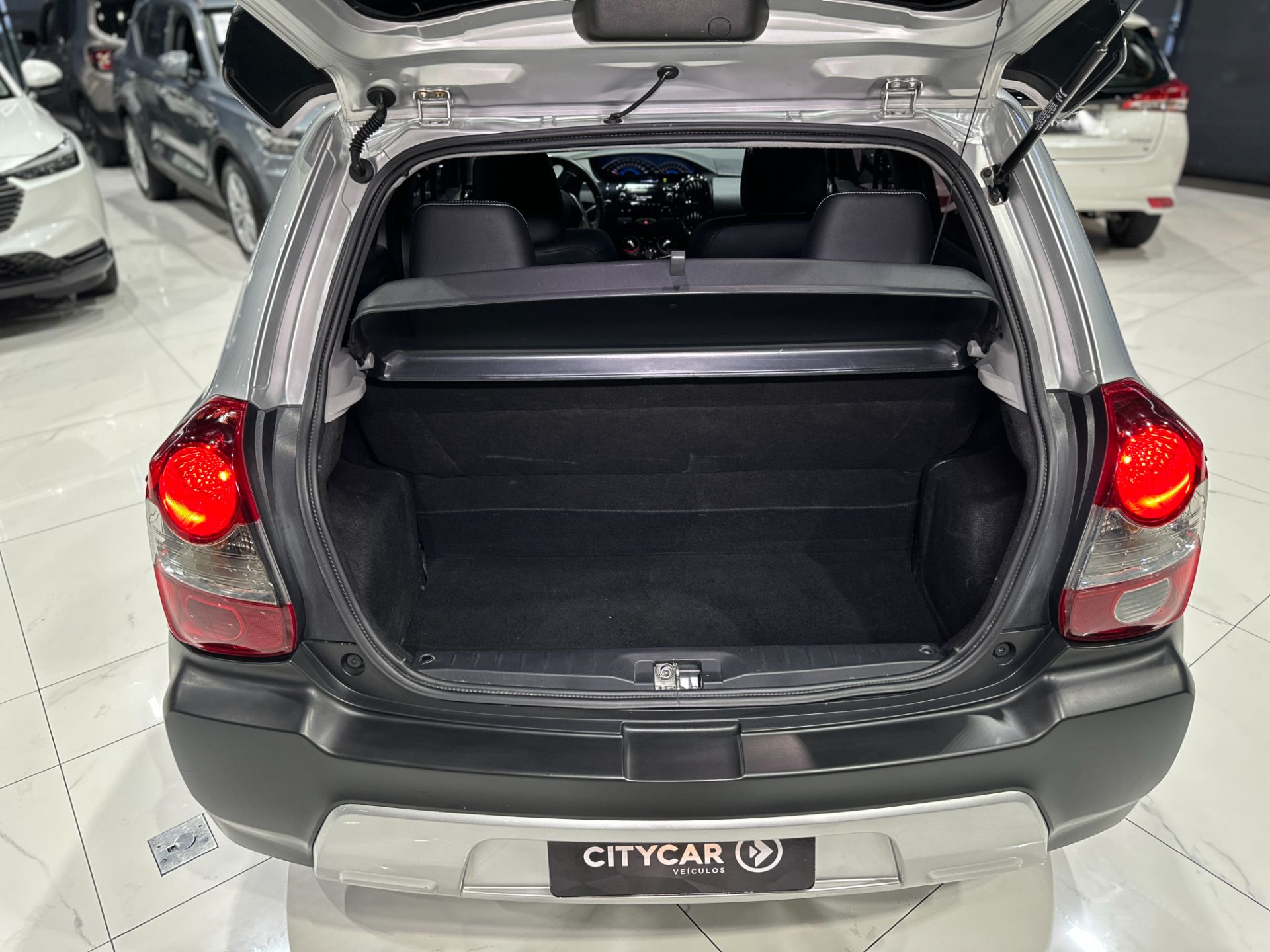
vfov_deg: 56.8
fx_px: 881
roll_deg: +0.1
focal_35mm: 24
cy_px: 476
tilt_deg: -28.4
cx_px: 635
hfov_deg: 71.6
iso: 320
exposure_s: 1/60
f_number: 1.78
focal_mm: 6.86
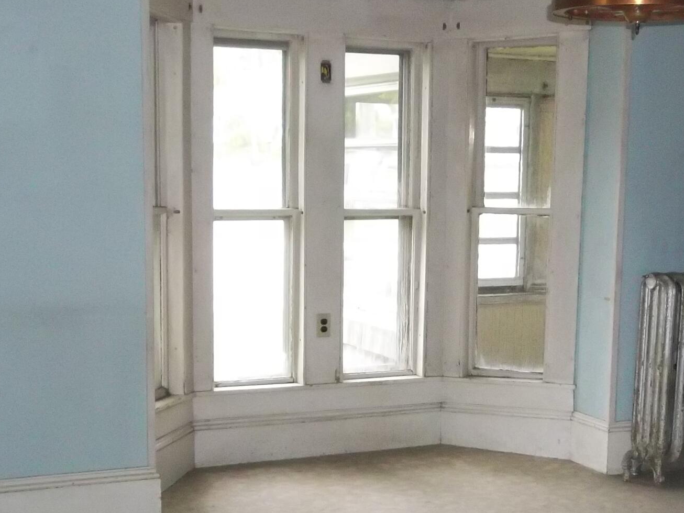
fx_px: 1225
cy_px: 341
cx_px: 412
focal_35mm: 62
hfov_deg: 31.1
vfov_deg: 23.6
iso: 320
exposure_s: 1/60
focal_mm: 4.9
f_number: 3.5
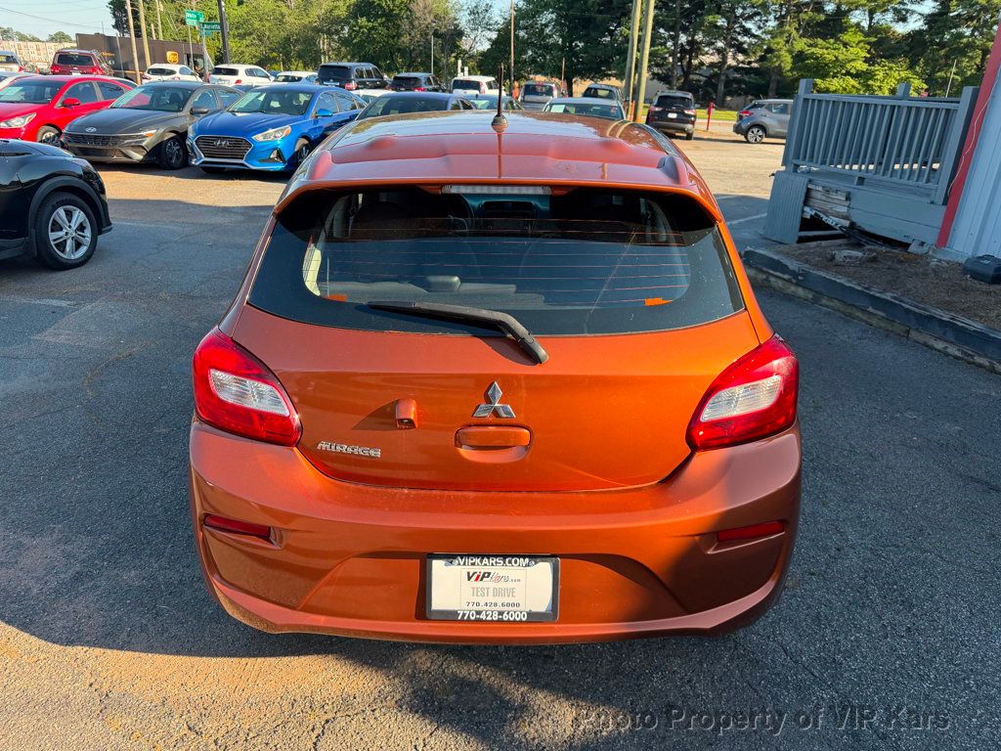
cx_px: 500
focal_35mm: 24
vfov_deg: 56.8
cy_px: 376
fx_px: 694
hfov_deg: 71.6
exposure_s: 1/1075
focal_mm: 6.76
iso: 100
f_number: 1.78
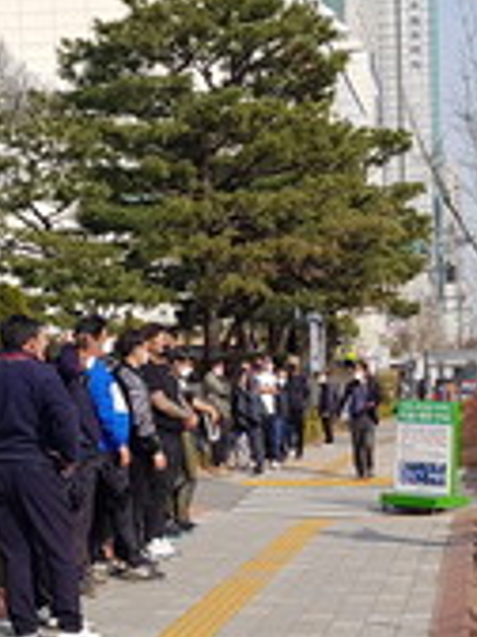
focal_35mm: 93
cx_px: 348
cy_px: 440
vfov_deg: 21.0
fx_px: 1709
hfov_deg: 15.8
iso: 40
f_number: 1.7
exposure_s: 1/1864
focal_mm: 4.2
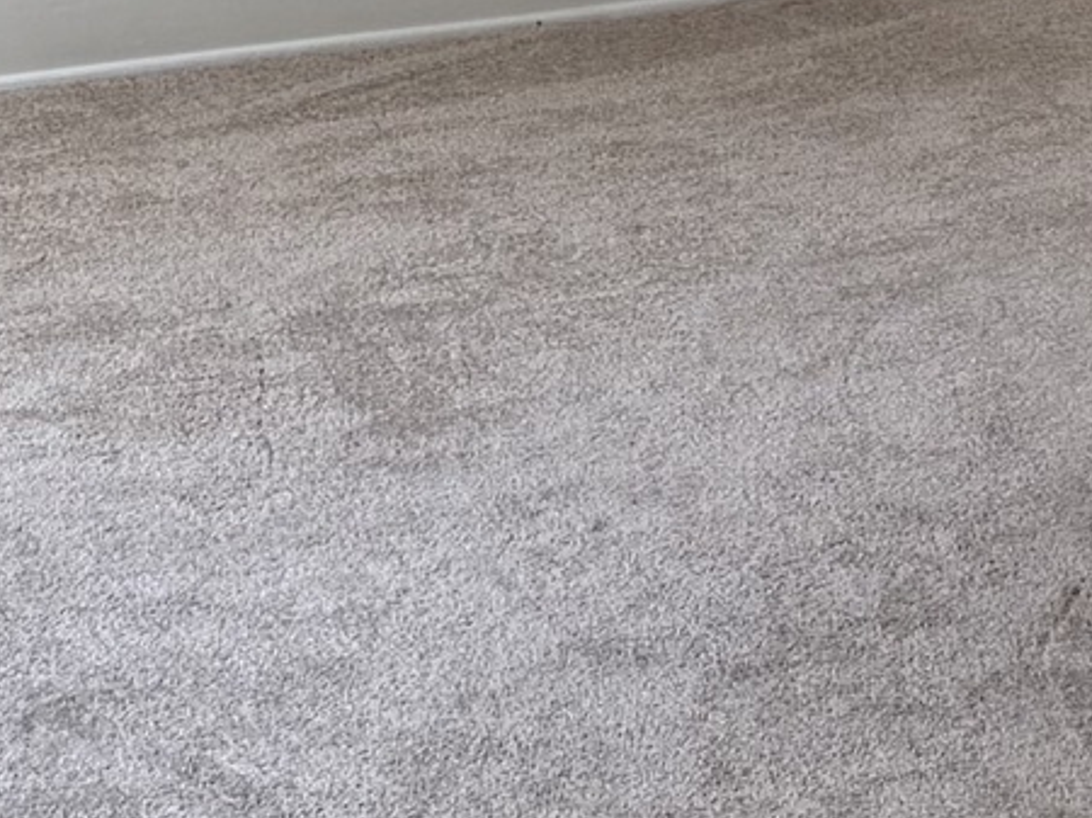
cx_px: 1017
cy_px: -913
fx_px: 5171
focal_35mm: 164
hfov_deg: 12.0
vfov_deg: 8.5
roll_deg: -0.6
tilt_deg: -1.6
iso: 80
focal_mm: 6.76
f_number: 1.78
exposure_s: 1/145
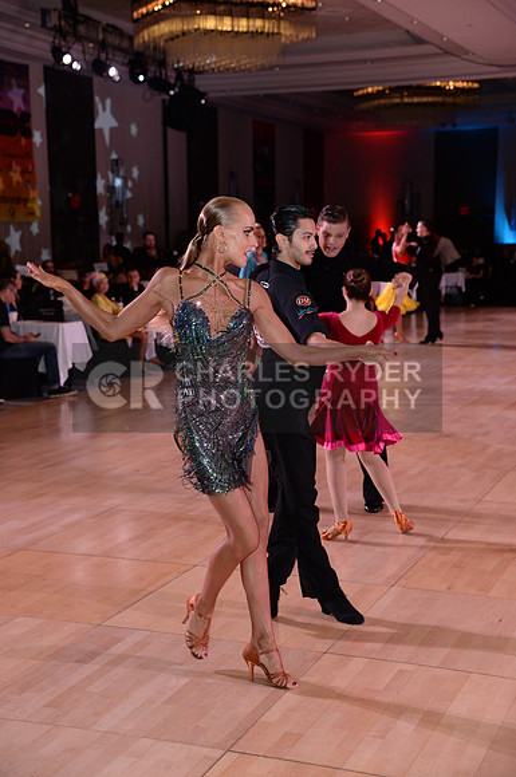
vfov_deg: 32.4
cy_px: 388
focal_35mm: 62
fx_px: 1337
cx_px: 258
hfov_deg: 21.8
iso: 2000
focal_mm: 62
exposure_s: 1/250
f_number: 5
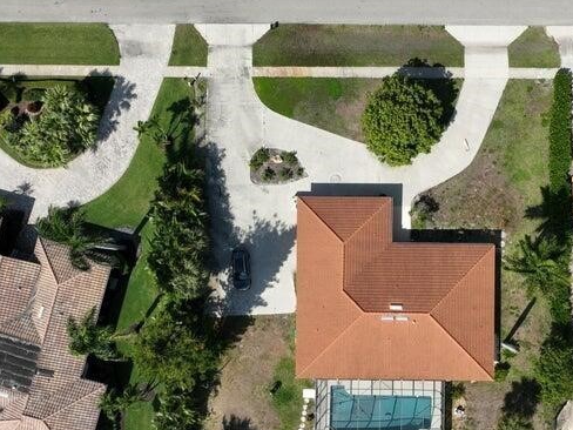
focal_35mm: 42
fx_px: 695
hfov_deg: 44.5
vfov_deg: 34.2
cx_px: 349
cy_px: 270
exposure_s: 1/2000
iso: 100
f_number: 2.8
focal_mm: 12.29
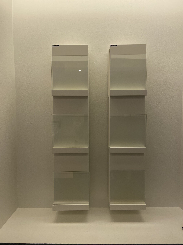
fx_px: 183
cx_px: 92
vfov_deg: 67.3
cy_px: 122
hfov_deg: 53.1
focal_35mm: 26
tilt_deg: -1.9
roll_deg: +0.3
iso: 125
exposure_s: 1/100
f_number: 1.8
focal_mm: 4.25
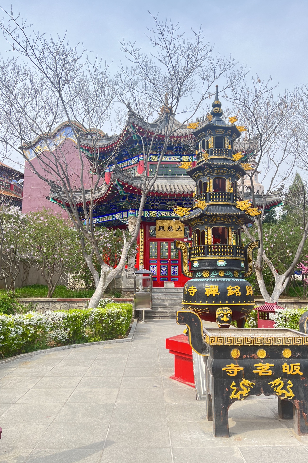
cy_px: 234
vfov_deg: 65.5
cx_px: 170
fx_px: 359
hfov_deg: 46.3
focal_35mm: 28
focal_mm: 5.7
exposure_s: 1/1135
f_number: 1.5
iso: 50
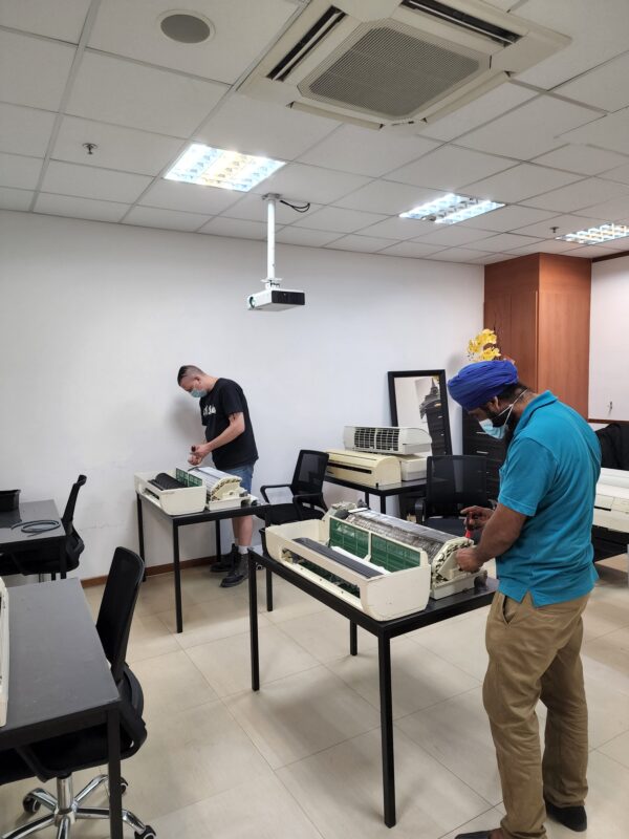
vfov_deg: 73.9
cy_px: 420
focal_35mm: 23
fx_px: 557
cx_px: 314
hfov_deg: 58.9
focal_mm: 6.4
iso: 250
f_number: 1.8
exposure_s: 1/100
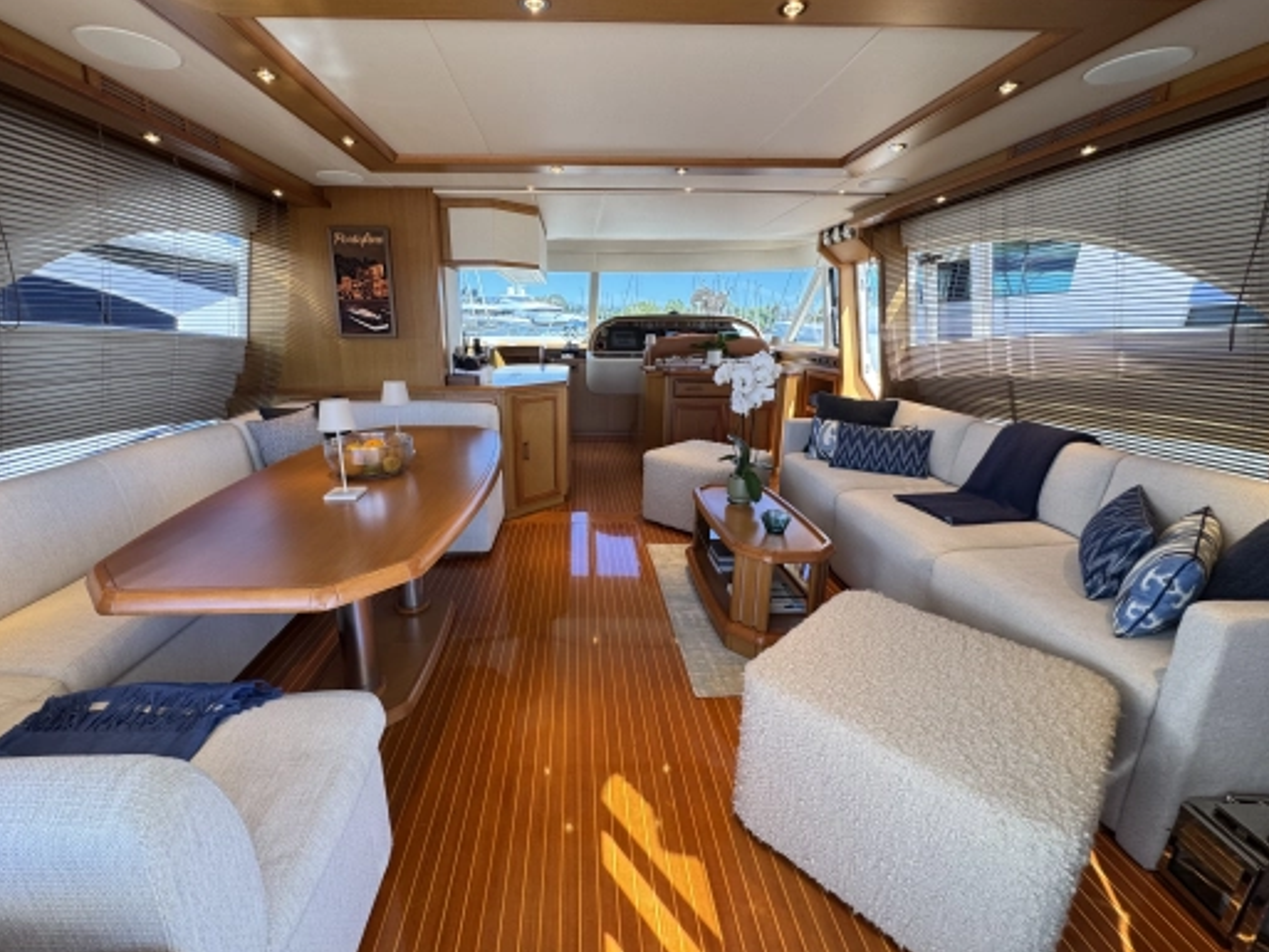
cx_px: 594
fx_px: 550
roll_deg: -0.3
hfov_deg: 98.0
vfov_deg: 81.8
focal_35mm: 15
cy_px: 466
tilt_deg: -13.4
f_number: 2.2
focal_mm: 2.22
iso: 80
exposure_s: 1/200
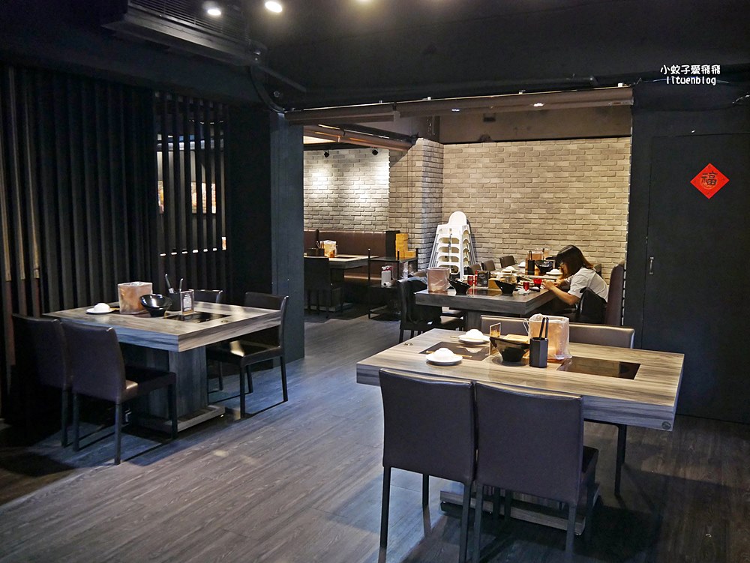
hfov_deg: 63.4
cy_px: 282
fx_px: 607
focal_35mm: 28
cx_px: 375
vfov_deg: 49.8
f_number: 3.5
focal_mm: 14
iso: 1600
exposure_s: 1/60
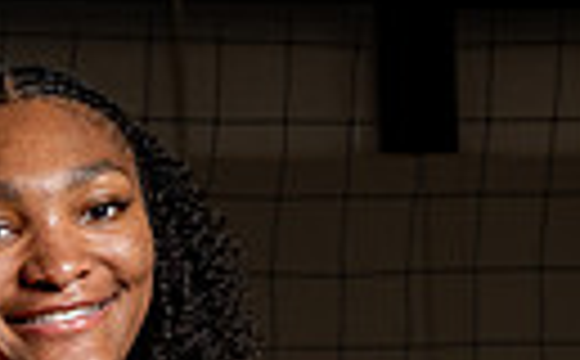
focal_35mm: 246
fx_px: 3880
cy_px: 950
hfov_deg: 8.5
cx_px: 40
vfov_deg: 5.1
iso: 100
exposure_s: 1/250
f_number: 8
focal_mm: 69
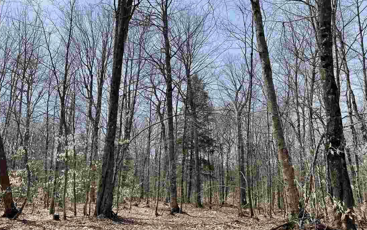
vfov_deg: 39.4
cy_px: 123
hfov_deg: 59.6
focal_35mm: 32
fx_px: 320
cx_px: 187
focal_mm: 4.2
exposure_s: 1/2882
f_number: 1.6
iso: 32
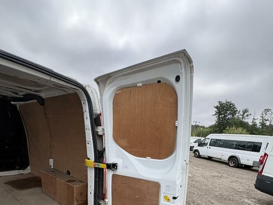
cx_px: 135
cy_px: 173
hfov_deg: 84.7
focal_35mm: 19
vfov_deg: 61.2
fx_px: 150
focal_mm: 2.22
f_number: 2.2
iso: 40
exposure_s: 1/840
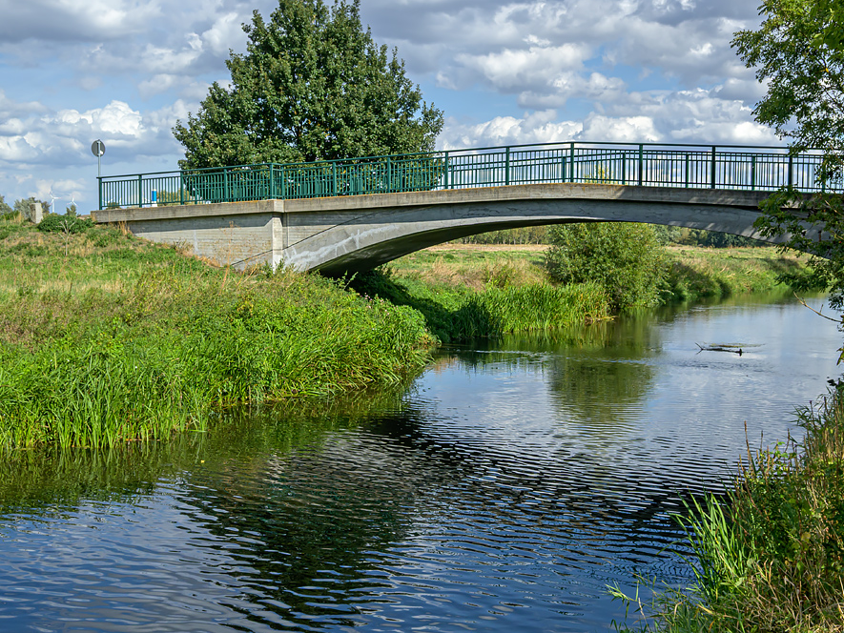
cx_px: 473
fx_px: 1072
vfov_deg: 32.9
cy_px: 348
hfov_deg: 42.9
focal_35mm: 44
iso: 200
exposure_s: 1/500
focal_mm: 22.5
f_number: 8
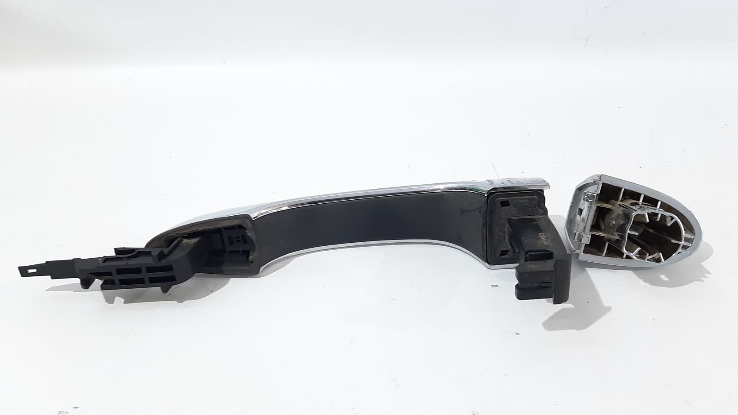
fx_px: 587
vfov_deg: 38.9
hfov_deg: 64.3
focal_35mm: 30
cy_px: 218
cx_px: 366
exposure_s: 1/50
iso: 100
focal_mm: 3.93
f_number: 1.7
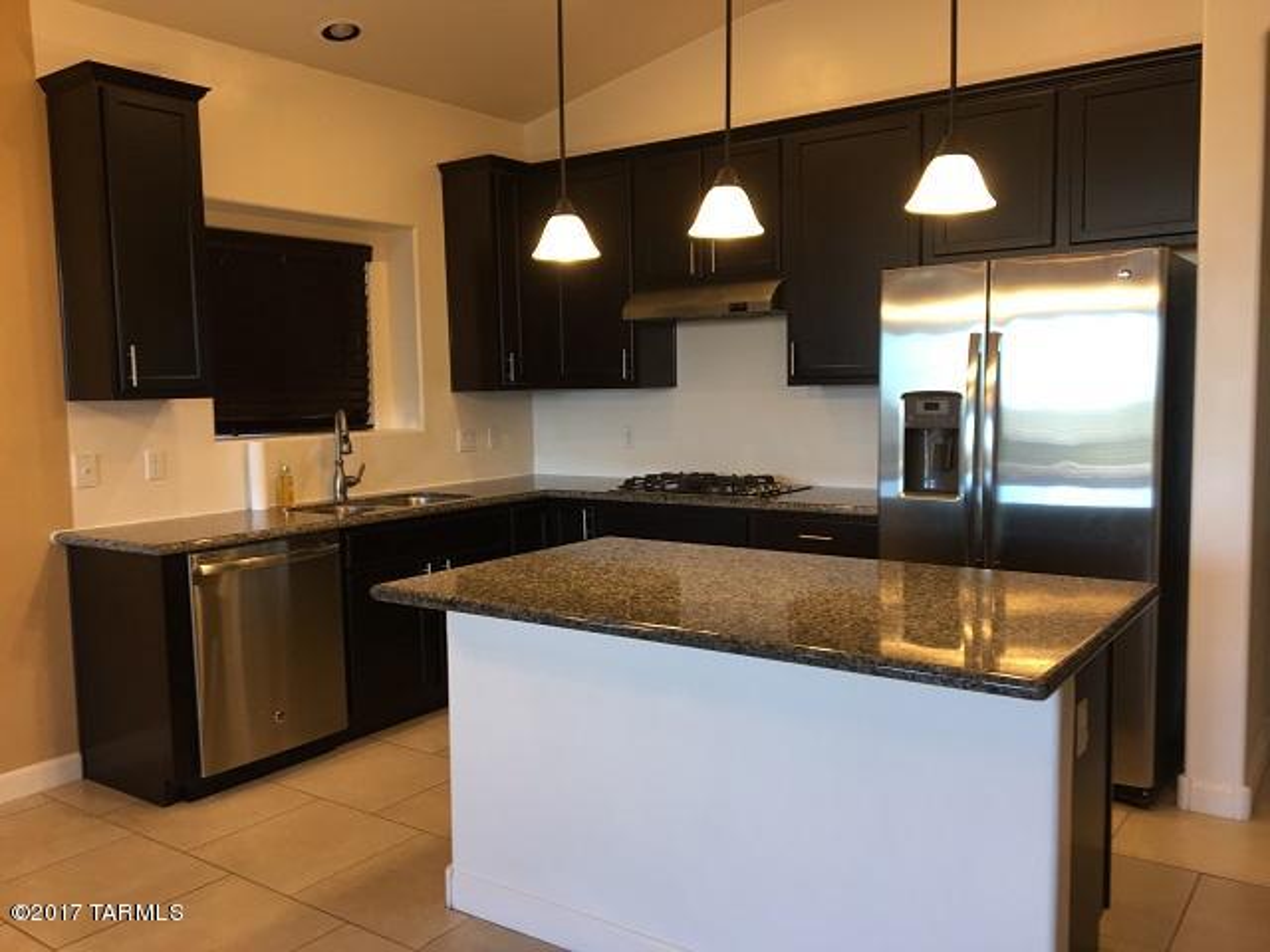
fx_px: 1064
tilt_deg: -5.4
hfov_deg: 61.7
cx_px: 635
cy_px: 476
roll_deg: +1.0
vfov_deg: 48.2
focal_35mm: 29
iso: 64
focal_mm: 4.15
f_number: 2.2
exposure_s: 1/30
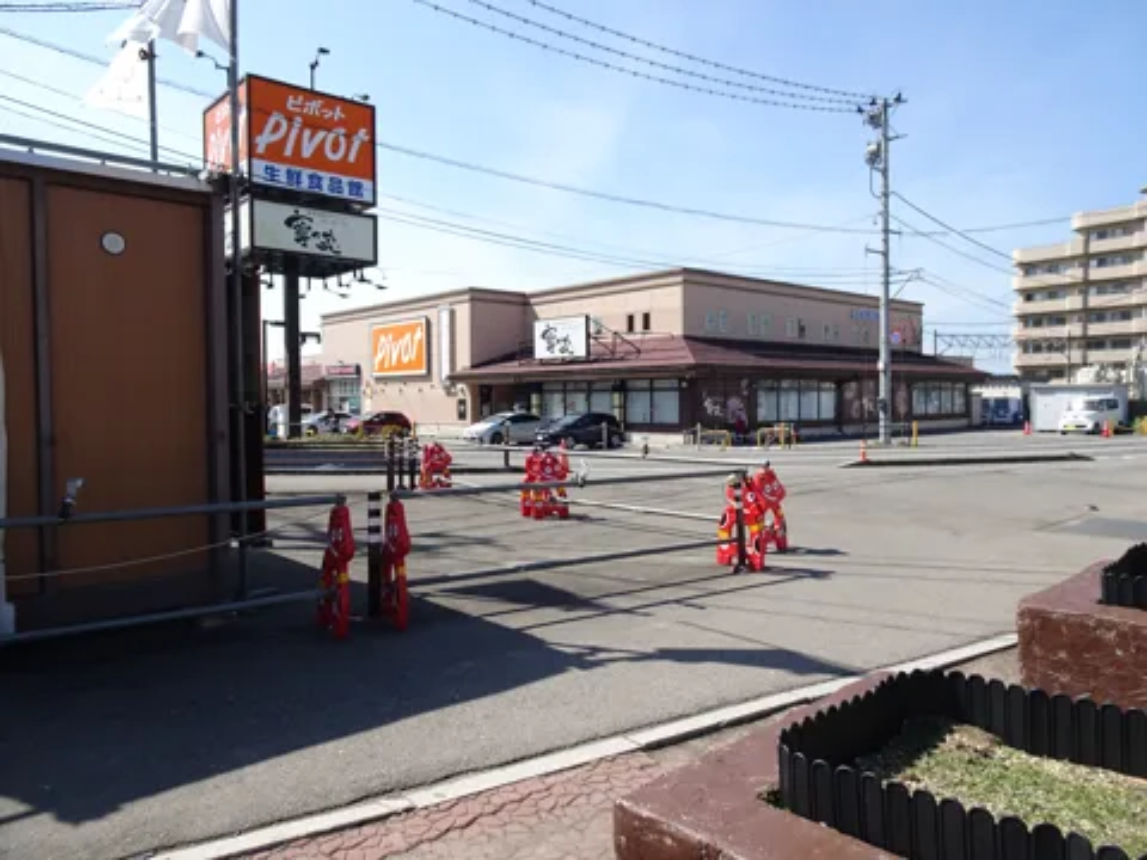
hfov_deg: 71.6
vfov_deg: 56.8
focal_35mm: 24
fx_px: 795
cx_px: 574
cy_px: 430
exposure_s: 1/640
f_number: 3.5
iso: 80
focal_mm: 4.1
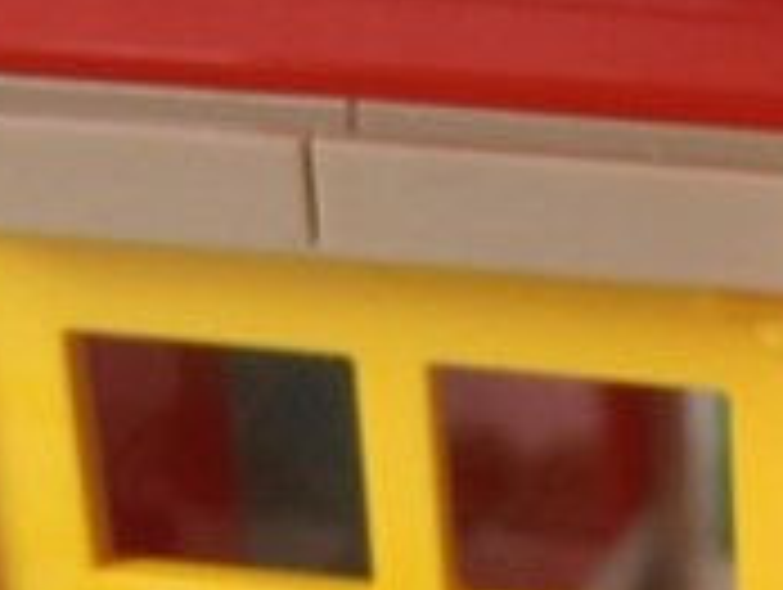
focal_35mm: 191
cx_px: 1058
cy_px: 822
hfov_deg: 10.1
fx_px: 4326
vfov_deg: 7.7
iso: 125
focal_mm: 6.61
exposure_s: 1/40
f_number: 3.9
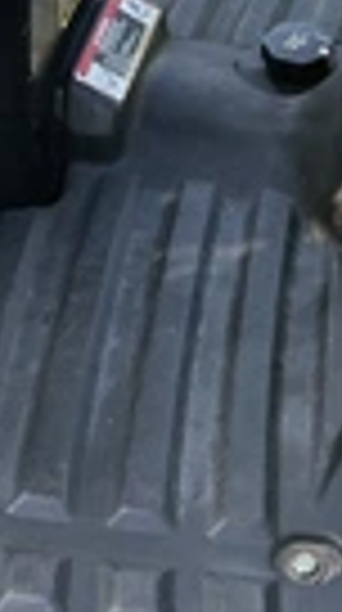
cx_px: 540
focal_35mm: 93
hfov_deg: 12.2
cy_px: 36
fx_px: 1507
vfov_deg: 22.3
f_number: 1.8
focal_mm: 3
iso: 25
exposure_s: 1/450
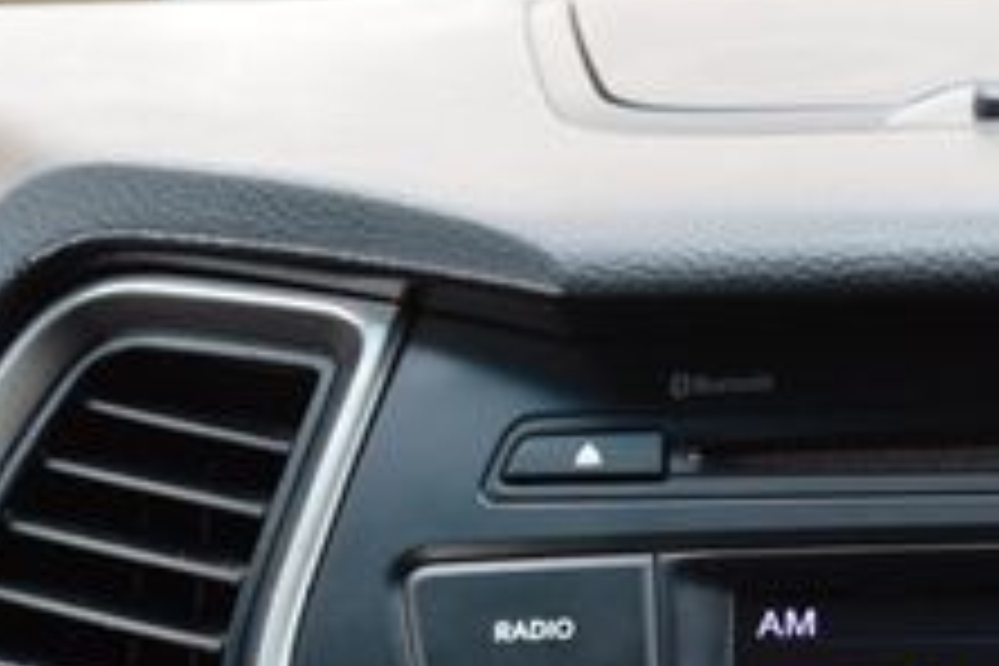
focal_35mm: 151
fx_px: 4202
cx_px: 976
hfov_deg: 13.4
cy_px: 747
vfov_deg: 9.0
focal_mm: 35
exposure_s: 1/40
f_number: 7.1
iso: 400
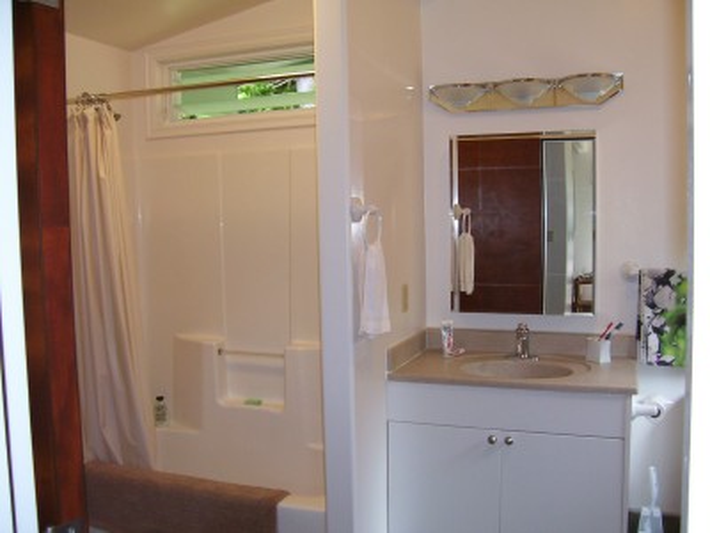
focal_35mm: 34
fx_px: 697
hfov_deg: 54.0
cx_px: 355
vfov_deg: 41.8
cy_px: 266
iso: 125
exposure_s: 1/60
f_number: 2.7
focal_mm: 5.6
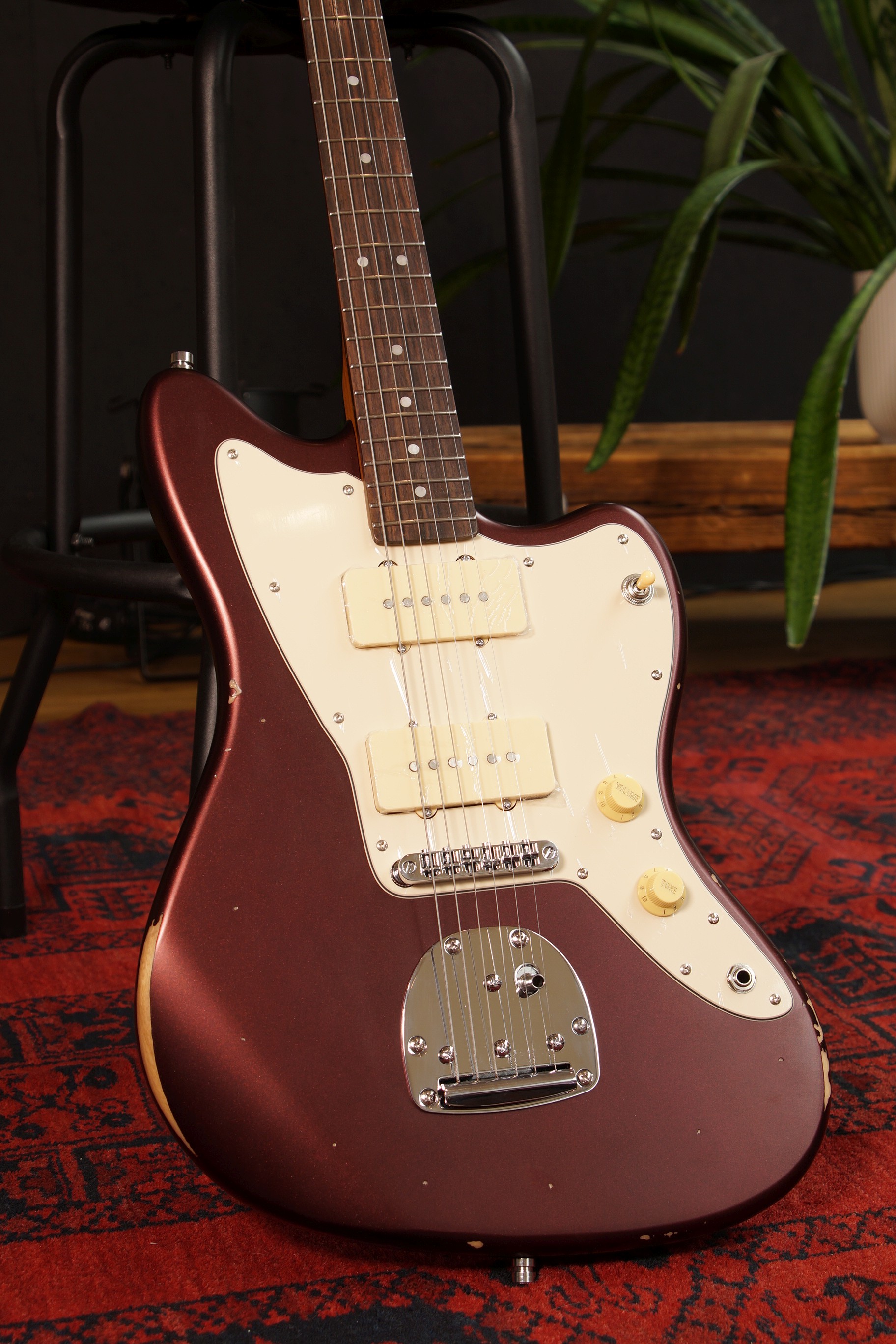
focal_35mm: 52
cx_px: 448
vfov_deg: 37.9
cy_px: 672
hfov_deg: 25.8
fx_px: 1960
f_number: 5.6
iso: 100
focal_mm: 35
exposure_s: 1/10
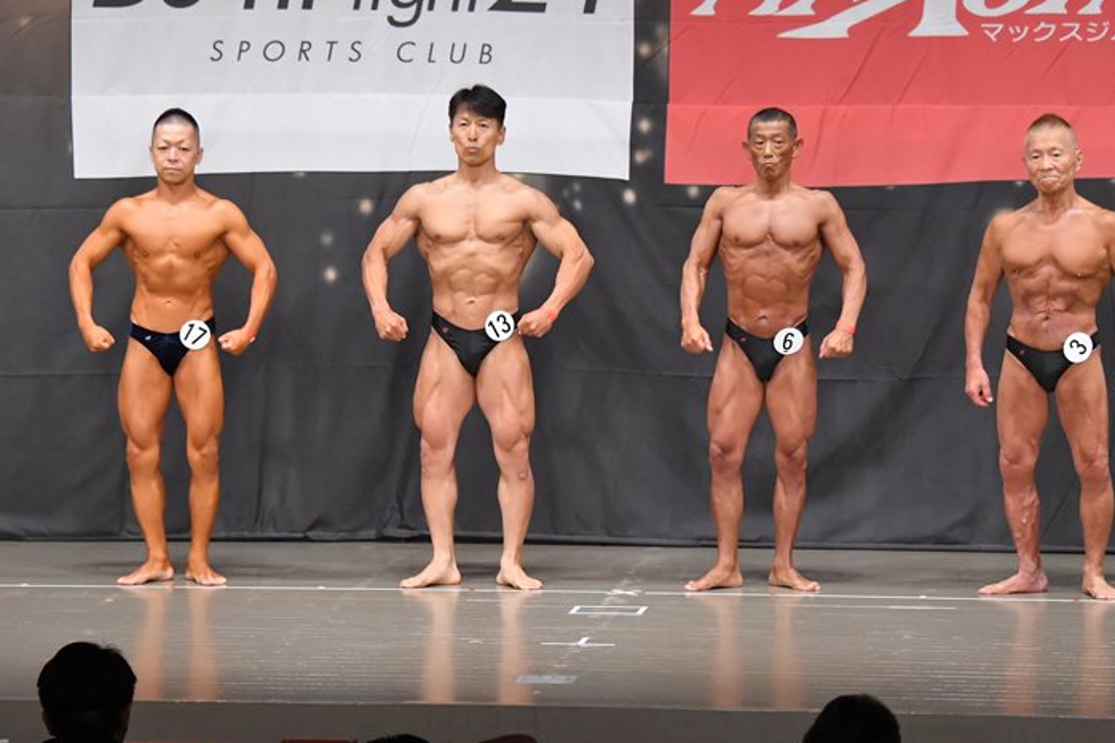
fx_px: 5389
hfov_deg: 11.8
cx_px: 591
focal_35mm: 174
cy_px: 400
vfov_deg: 7.9
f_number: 5.6
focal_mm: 105
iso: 6400
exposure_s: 1/400
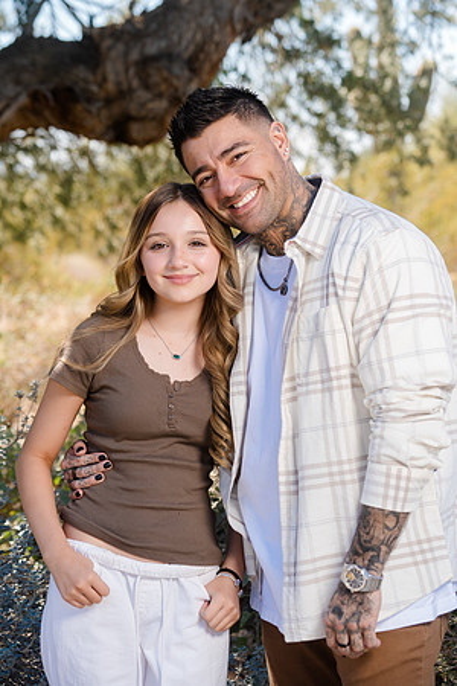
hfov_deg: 14.0
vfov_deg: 20.8
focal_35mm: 98
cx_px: 228
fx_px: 1866
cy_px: 343
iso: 125
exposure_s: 1/250
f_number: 5.6
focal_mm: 98
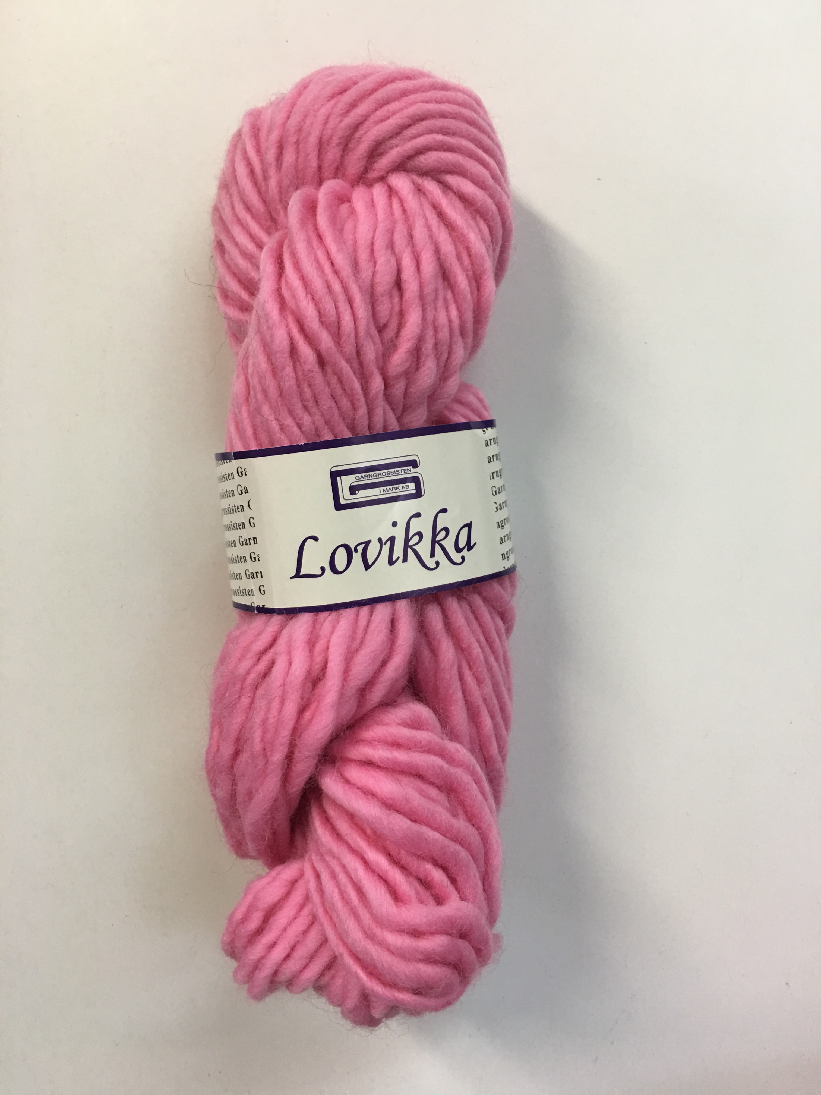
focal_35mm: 29
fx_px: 917
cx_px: 410
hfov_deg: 48.2
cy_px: 548
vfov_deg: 61.7
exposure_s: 1/33
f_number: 2.2
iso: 50
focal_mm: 4.15
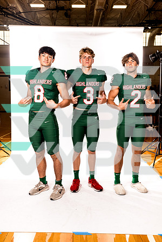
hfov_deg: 36.9
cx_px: 81
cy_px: 121
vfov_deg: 53.1
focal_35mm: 36
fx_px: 243
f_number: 8
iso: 800
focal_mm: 36
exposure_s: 1/400
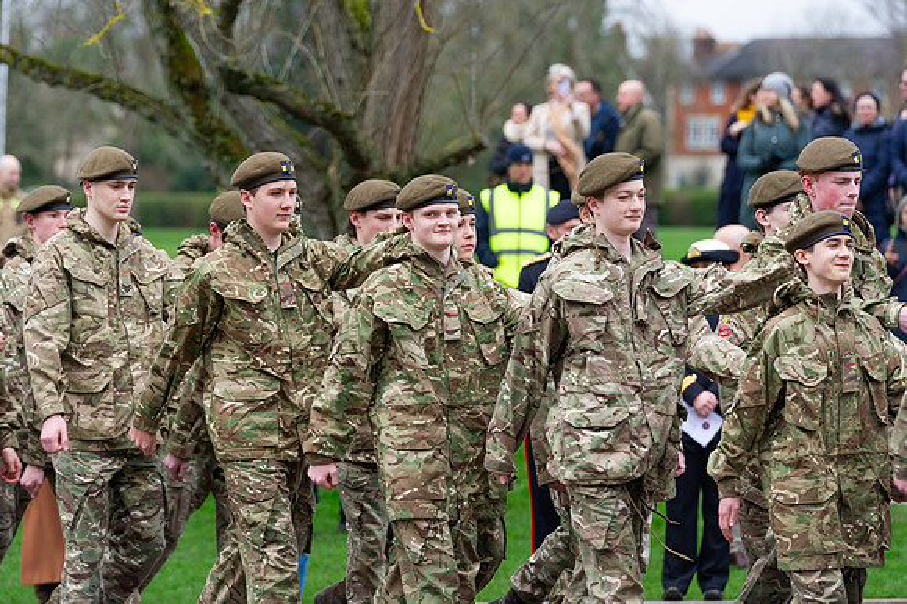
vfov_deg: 6.0
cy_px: 271
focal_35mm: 229
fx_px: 5764
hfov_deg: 9.0
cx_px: 395
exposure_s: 1/250
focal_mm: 200
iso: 220
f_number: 5
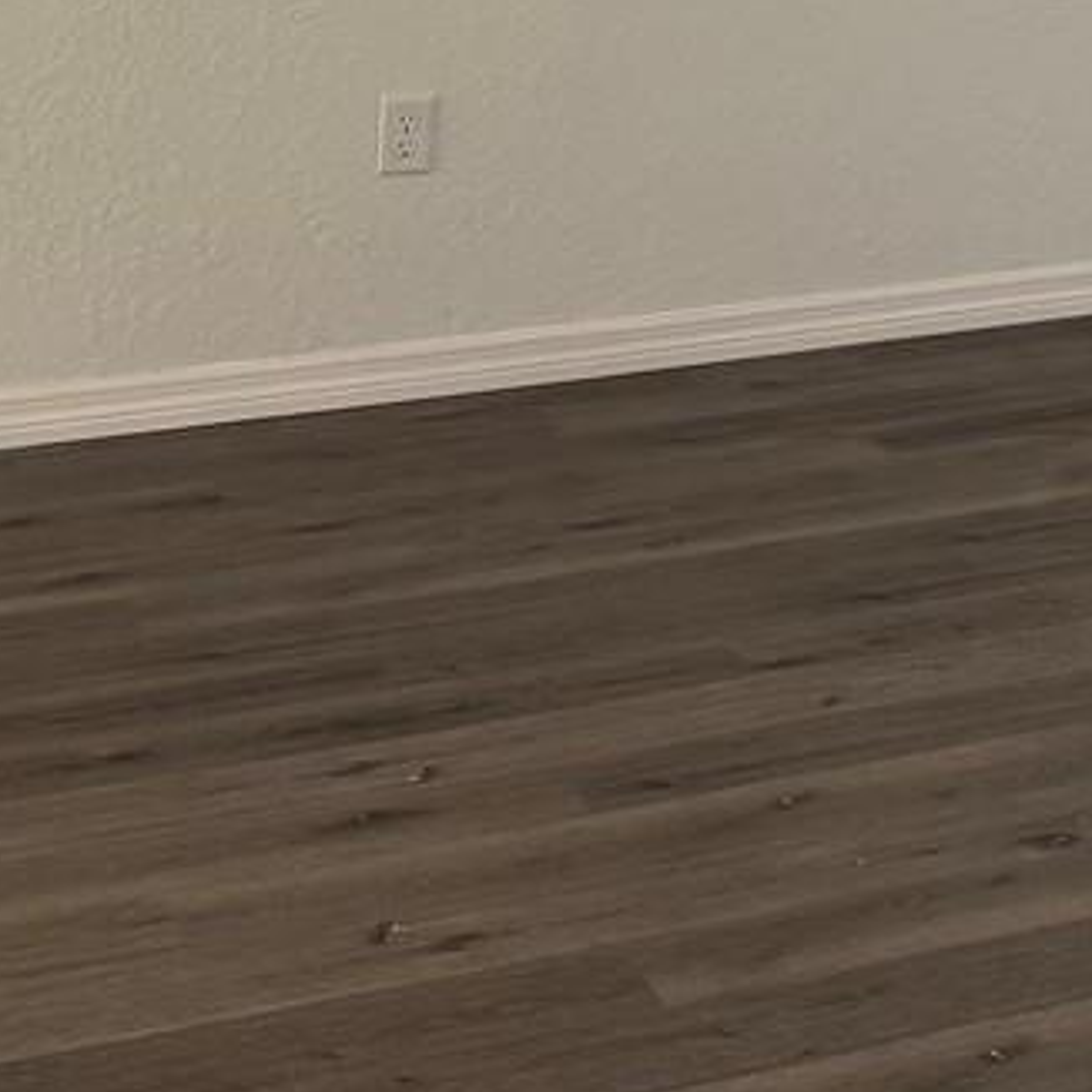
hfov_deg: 15.3
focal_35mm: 104
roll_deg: -0.9
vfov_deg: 15.8
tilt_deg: -1.8
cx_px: 1688
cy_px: -365
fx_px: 3712
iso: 200
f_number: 1.78
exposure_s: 1/128
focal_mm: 6.76
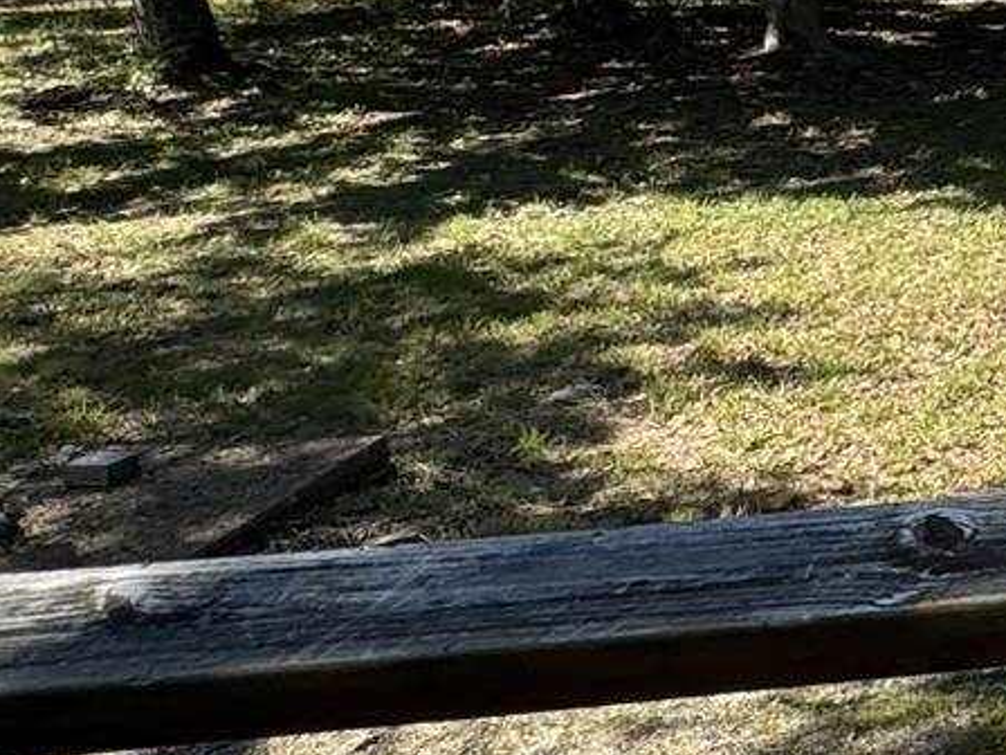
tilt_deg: -10.8
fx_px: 1860
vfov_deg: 21.5
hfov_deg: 20.3
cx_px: 1866
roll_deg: +1.8
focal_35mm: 64
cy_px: -117
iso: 40
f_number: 2.2
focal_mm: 2.22
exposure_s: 1/435
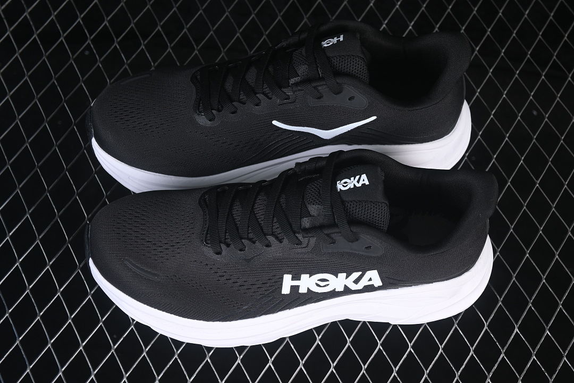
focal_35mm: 75
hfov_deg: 27.0
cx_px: 287
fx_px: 1196
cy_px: 192
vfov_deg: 18.2
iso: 160
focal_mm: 50
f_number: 6.3
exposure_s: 1/60
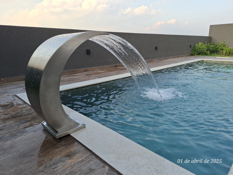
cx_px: 116
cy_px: 88
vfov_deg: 58.9
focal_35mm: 23
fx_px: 155
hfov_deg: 73.9
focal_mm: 5.54
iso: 50
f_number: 1.8
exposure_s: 1/431
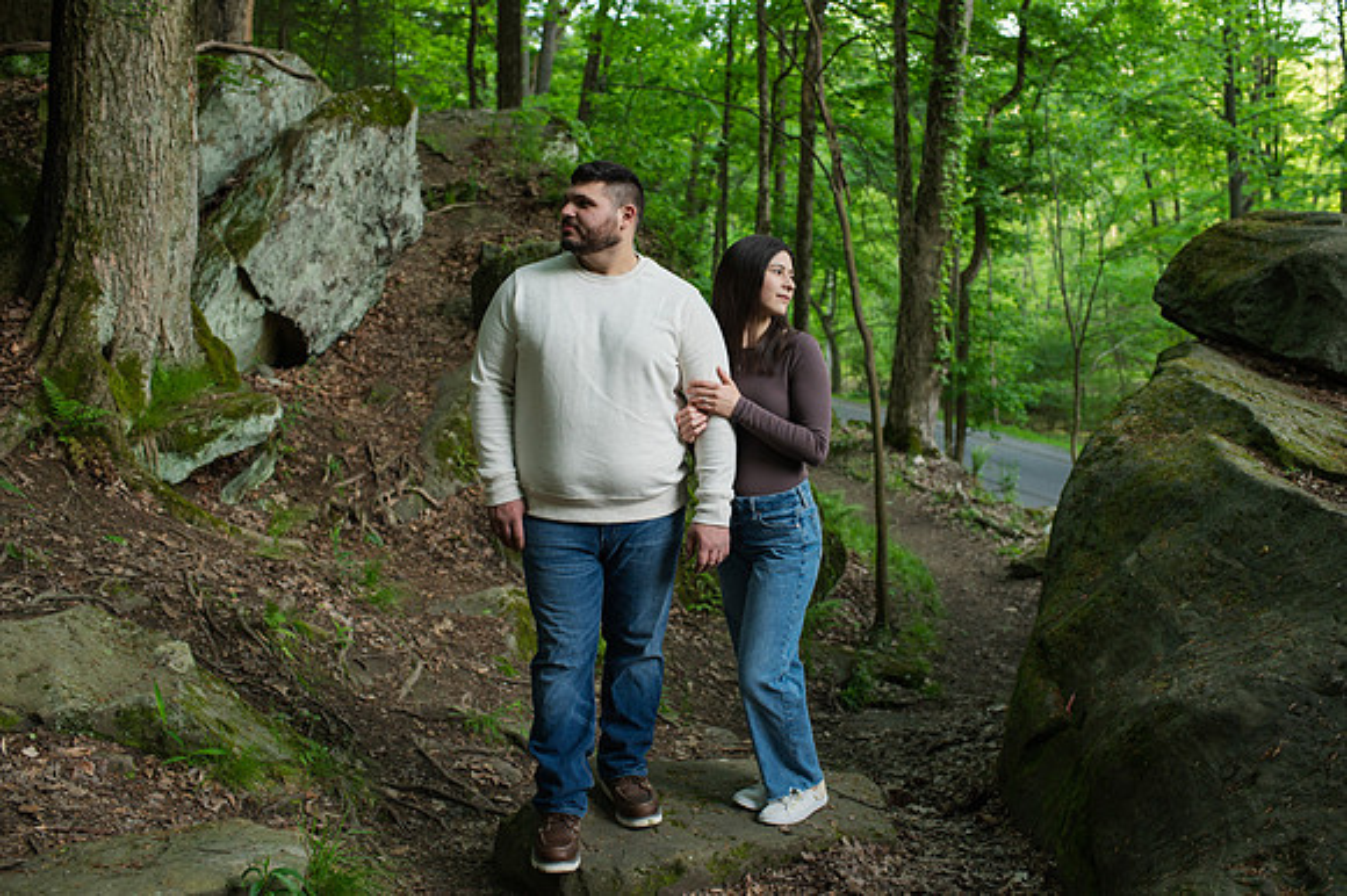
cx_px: 692
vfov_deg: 36.9
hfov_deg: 53.2
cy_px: 436
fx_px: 1345
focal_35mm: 36
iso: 1000
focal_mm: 35
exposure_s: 1/320
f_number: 3.5
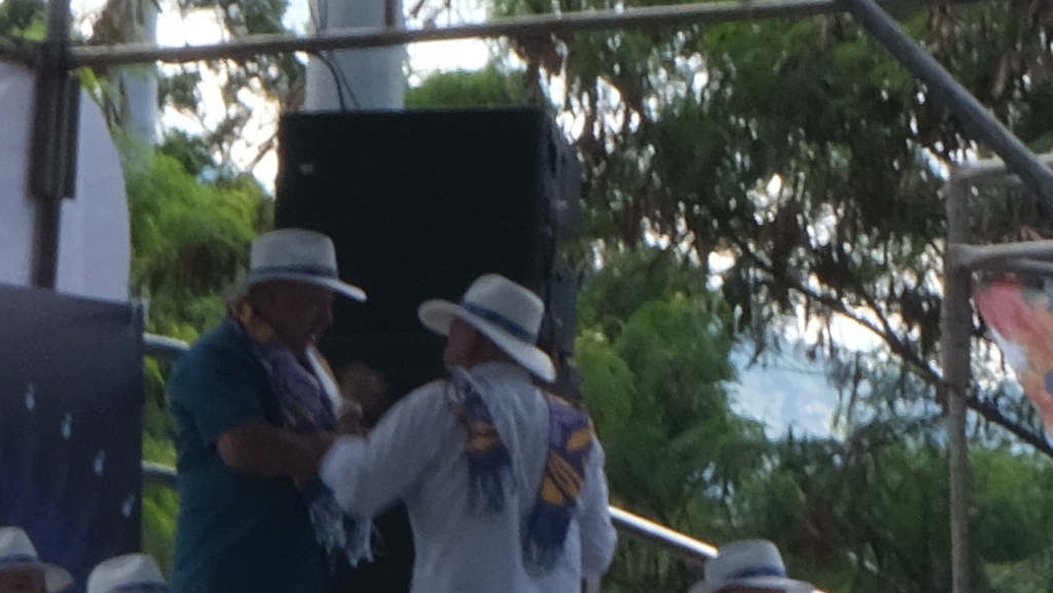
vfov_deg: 3.3
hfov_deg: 5.8
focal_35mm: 366
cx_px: 2077
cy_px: 1173
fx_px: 10220
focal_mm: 38.5
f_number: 22
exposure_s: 1/50
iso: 640
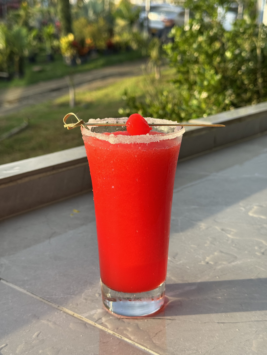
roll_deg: -1.2
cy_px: 178
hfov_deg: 30.3
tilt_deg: -16.0
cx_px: 134
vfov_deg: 39.7
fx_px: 494
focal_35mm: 48
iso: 64
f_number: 1.78
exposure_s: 1/507
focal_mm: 6.76
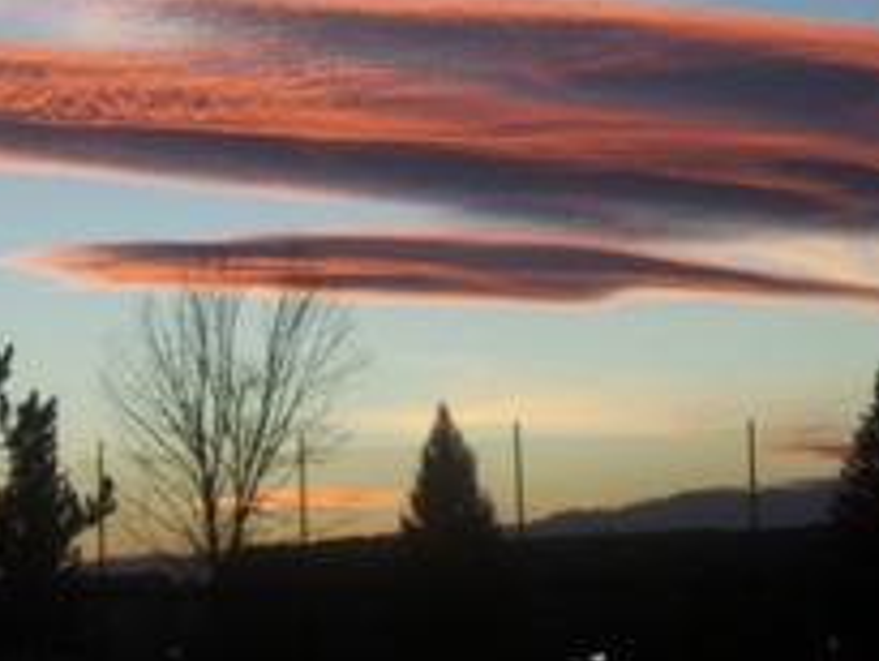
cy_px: -36
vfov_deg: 11.4
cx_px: 232
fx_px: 3278
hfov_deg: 15.2
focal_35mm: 129
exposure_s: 1/204
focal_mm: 8.7
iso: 80
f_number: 3.2
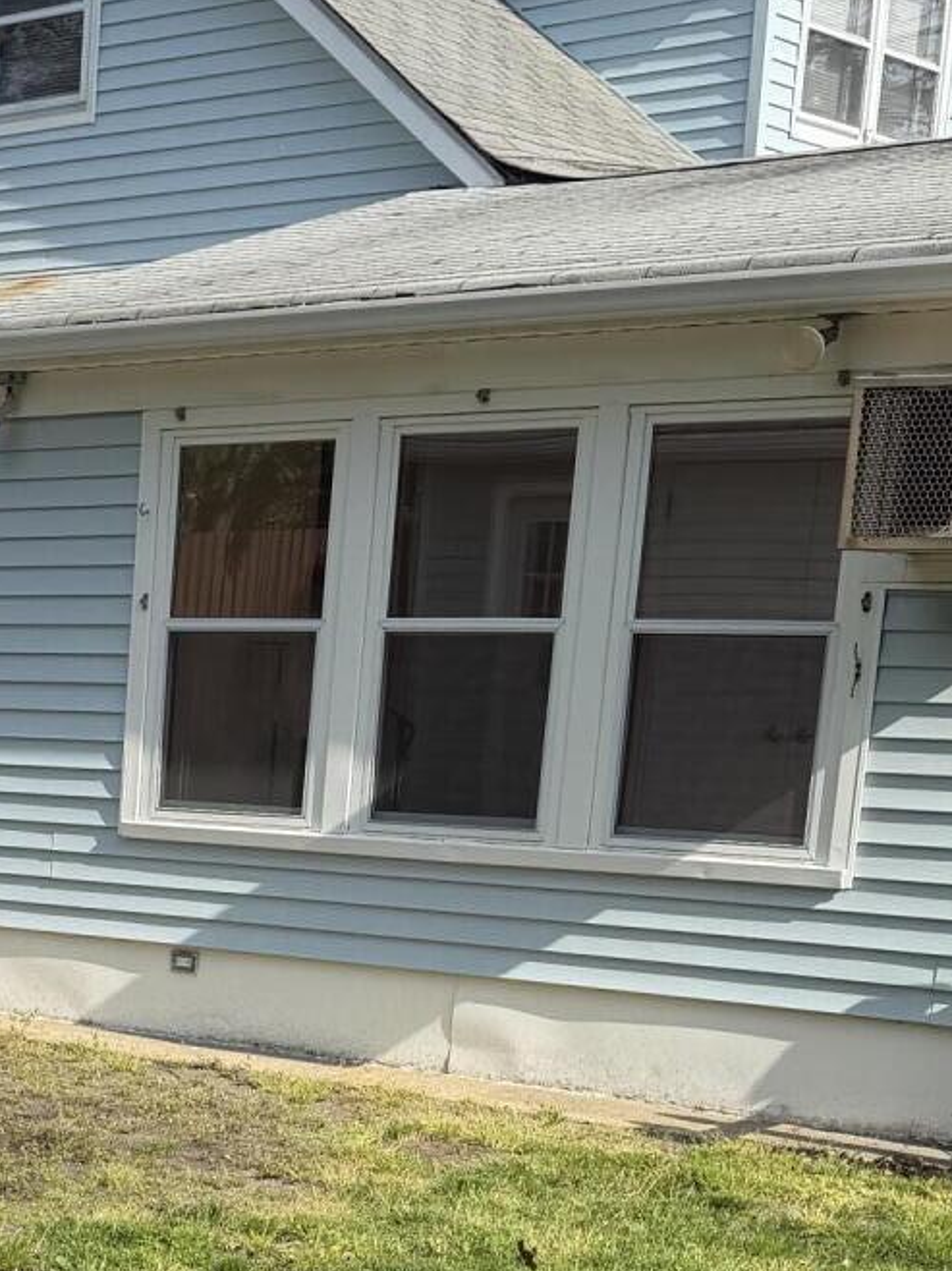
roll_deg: -1.1
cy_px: 1271
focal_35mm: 73
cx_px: -270
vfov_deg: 25.4
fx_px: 2679
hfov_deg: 18.8
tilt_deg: -13.7
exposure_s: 1/4167
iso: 80
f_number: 1.78
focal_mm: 6.76
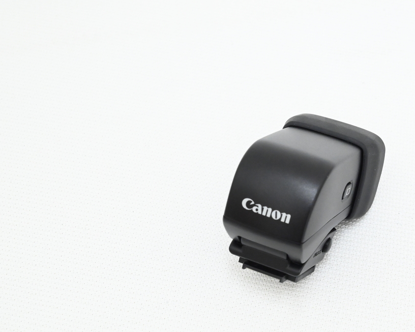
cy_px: 186
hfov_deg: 27.2
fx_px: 848
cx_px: 295
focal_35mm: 69
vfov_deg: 22.2
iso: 6400
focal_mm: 50
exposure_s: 1/50
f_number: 16
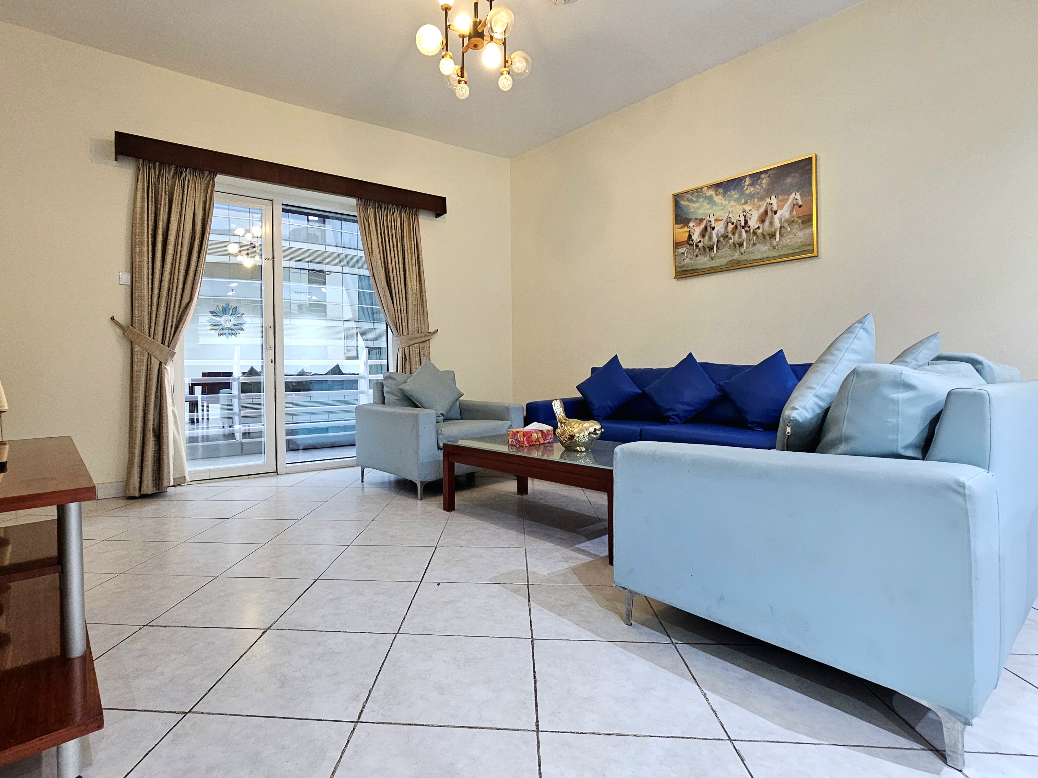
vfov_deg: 89.9
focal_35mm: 13
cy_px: 389
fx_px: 390
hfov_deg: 106.2
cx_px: 519
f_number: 2.2
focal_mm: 2.2
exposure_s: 1/33.4
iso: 400
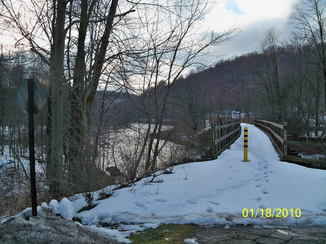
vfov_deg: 40.7
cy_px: 122
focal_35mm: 35
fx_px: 330
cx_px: 163
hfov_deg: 52.6
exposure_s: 1/250
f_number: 3.5
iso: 80
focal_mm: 6.2
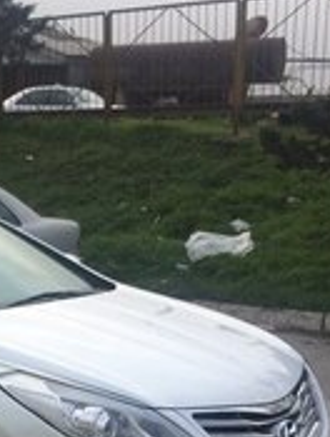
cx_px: -95
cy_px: 479
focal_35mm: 82
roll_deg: -0.4
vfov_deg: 22.5
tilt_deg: -16.6
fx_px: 1039
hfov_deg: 17.0
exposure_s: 1/977
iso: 32
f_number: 2.2
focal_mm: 4.15
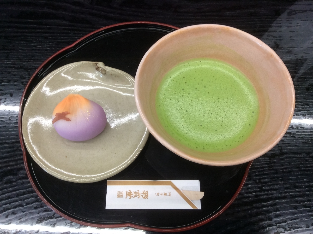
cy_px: 117
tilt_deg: -68.6
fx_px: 289
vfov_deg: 44.0
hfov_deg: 56.9
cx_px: 156
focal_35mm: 32
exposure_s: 1/24
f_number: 2.4
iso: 64
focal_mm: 3.3
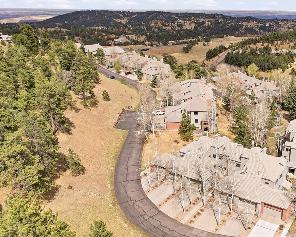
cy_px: 130
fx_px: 298
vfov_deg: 43.3
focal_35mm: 34
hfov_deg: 50.5
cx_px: 225
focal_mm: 8.4
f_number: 2.8
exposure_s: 1/160
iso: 100
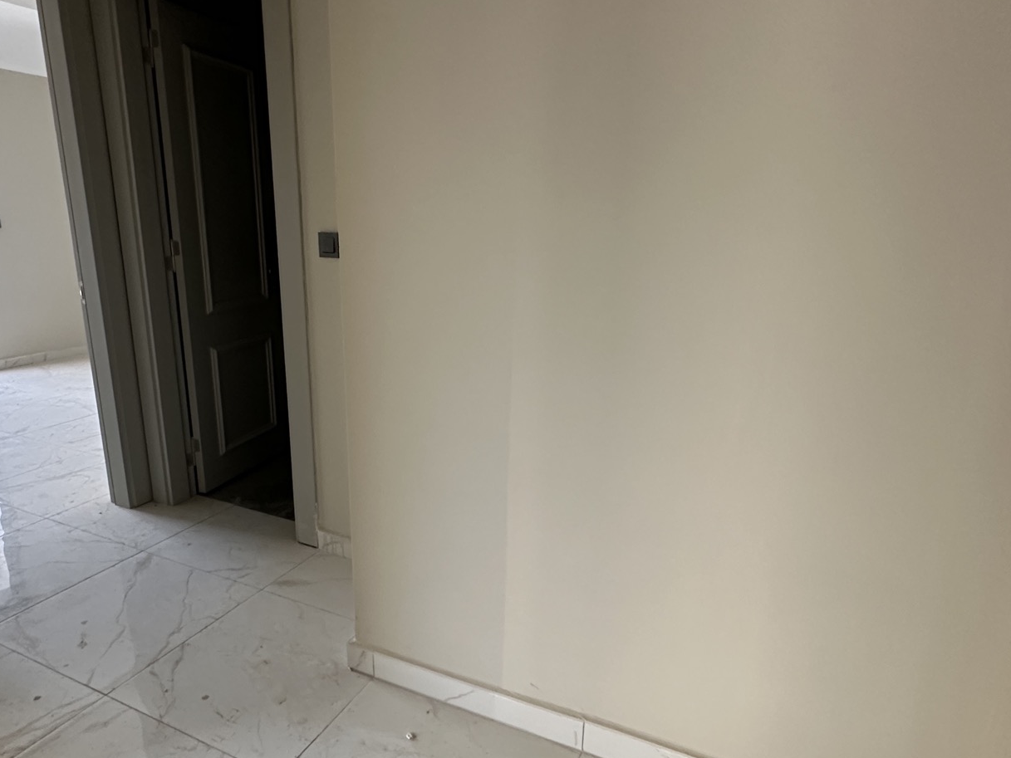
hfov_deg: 73.7
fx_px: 672
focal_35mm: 23
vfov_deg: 58.8
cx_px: 453
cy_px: 408
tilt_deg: -15.7
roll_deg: +0.0
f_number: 2.2
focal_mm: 2.22
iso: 320
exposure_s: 1/85
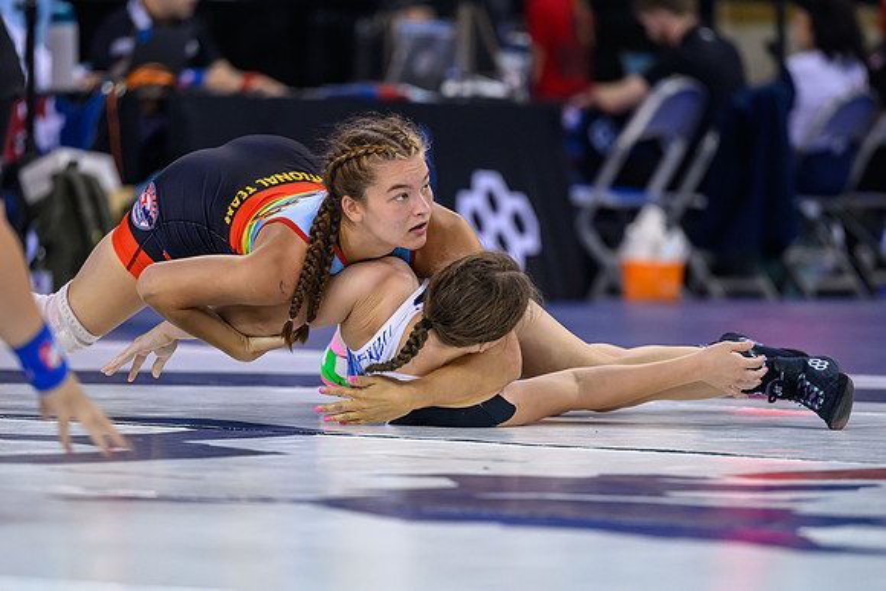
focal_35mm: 280
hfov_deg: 7.3
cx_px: 457
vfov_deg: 4.9
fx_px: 6898
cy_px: 293
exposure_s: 1/800
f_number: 2.8
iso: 2500
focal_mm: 200
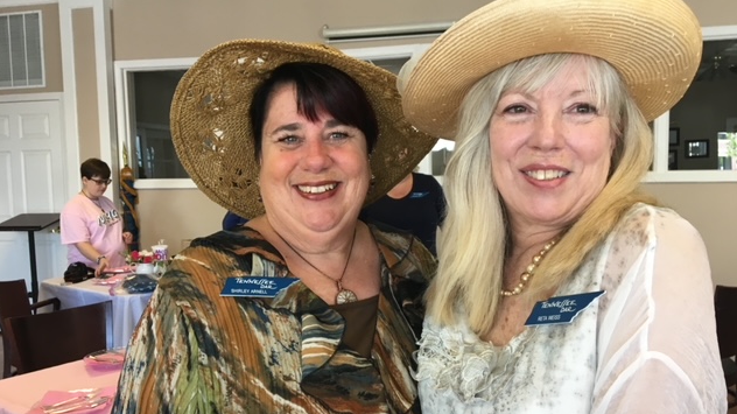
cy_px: 222
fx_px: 625
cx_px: 366
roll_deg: +1.4
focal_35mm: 32
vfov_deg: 36.6
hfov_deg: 61.0
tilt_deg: -5.8
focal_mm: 4.15
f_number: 2.2
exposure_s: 1/30
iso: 32
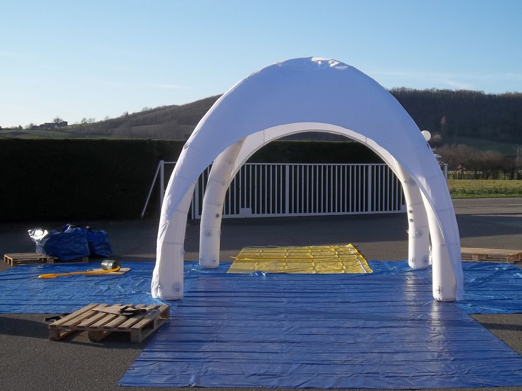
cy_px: 196
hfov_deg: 33.2
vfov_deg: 25.2
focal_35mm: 58
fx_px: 875
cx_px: 261
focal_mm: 10.42
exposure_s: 1/320
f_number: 5.34
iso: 64
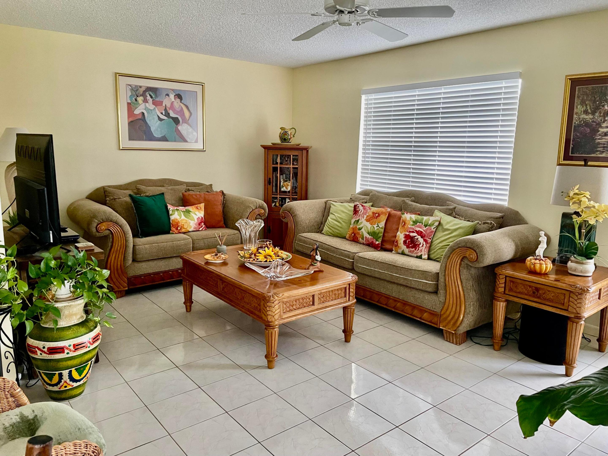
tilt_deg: -9.6
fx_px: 457
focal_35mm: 26
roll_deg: -1.2
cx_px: 304
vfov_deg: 53.1
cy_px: 228
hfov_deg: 67.3
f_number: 1.6
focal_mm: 4.2
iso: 200
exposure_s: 1/60
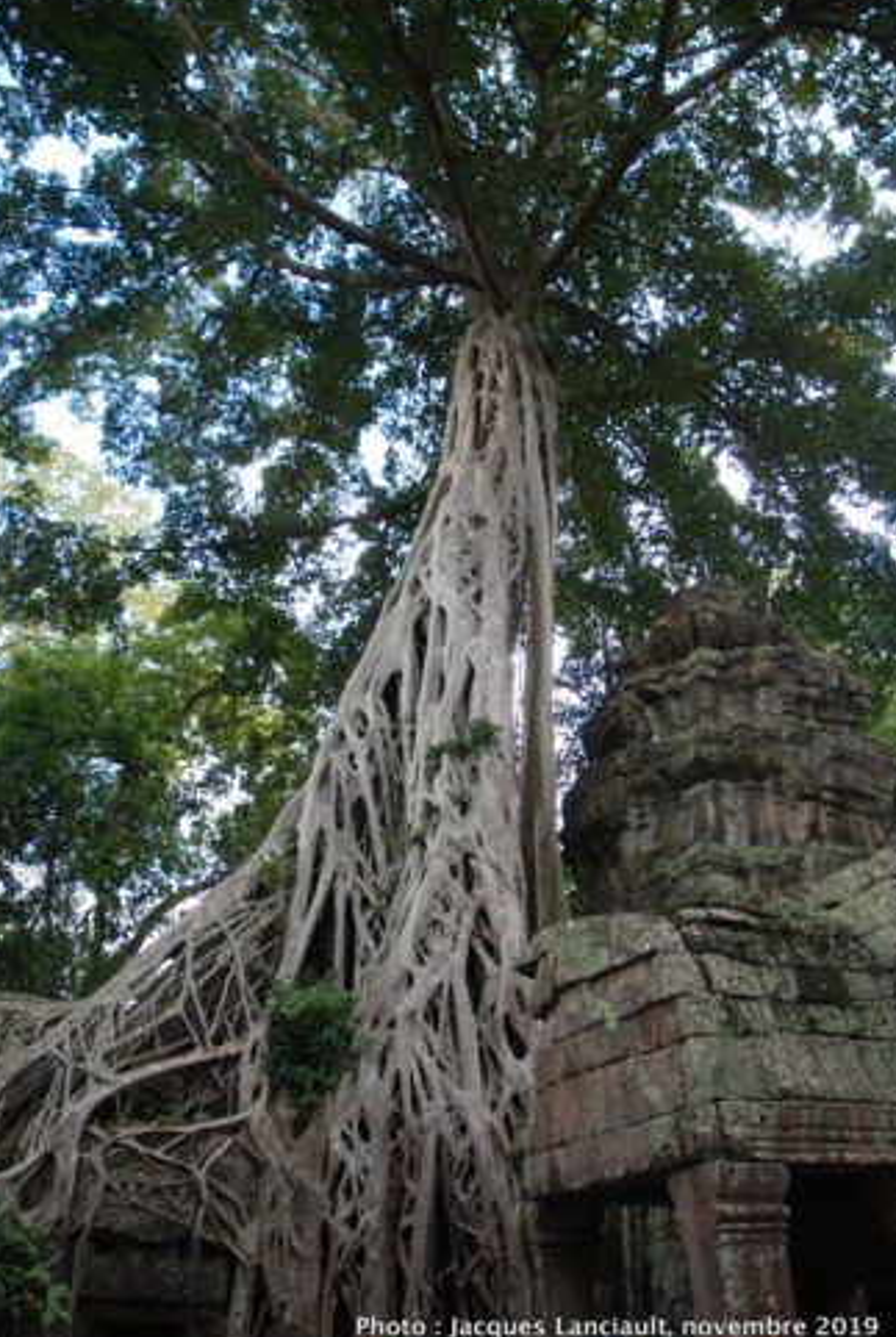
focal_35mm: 28
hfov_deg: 46.5
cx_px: 448
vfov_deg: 65.4
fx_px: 1042
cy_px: 674
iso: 100
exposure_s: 1/80
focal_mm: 18
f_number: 4.5
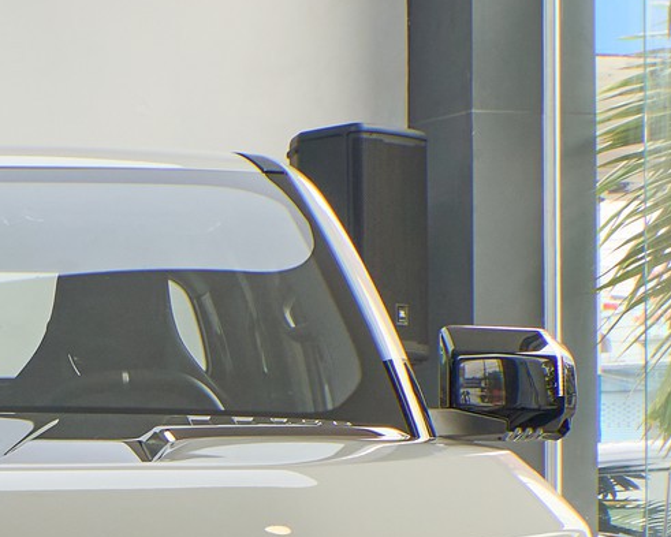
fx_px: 2622
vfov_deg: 11.4
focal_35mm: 132
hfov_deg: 14.2
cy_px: 670
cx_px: -109
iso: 320
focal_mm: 18
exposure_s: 1/160
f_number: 5.6
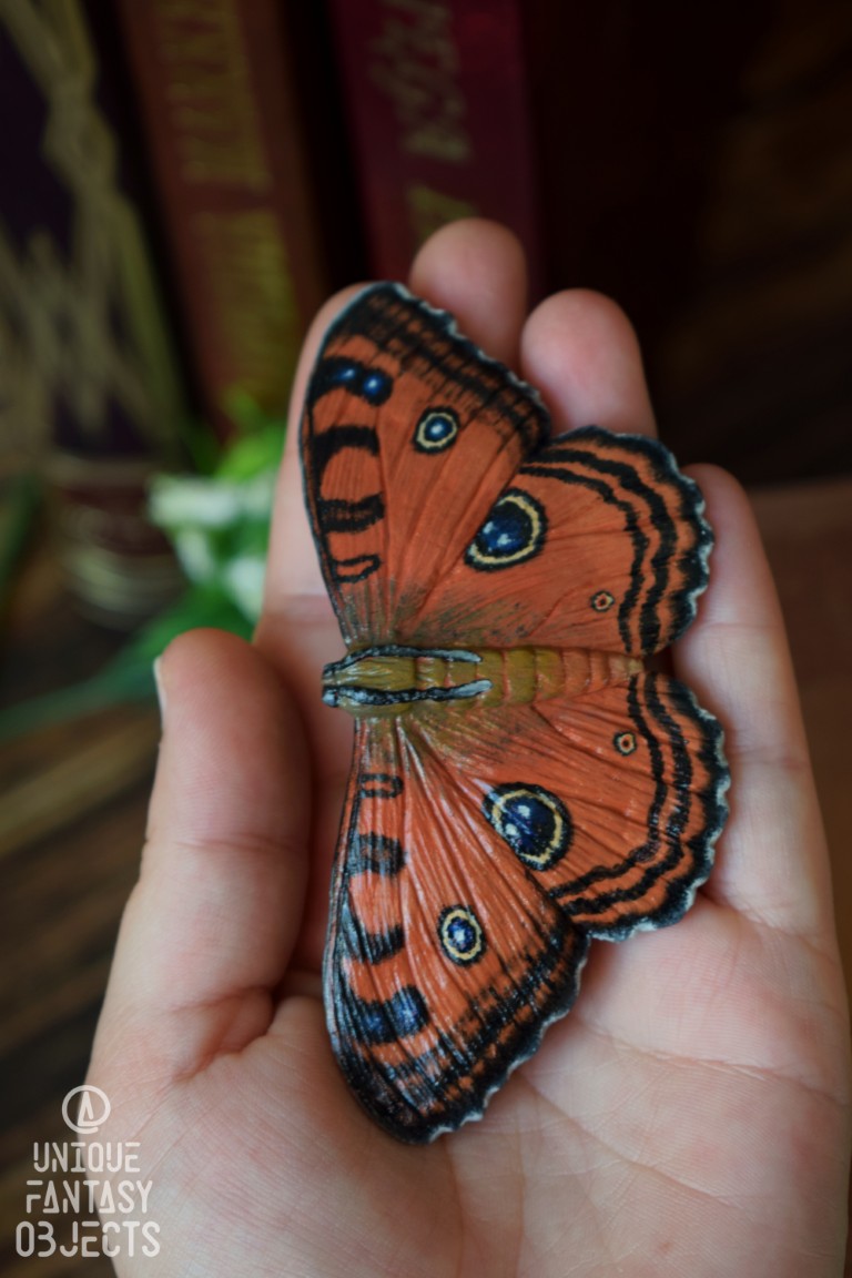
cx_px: 426
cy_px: 639
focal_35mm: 82
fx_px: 2929
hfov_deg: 16.6
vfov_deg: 24.6
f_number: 5.6
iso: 450
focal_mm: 55
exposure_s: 1/60
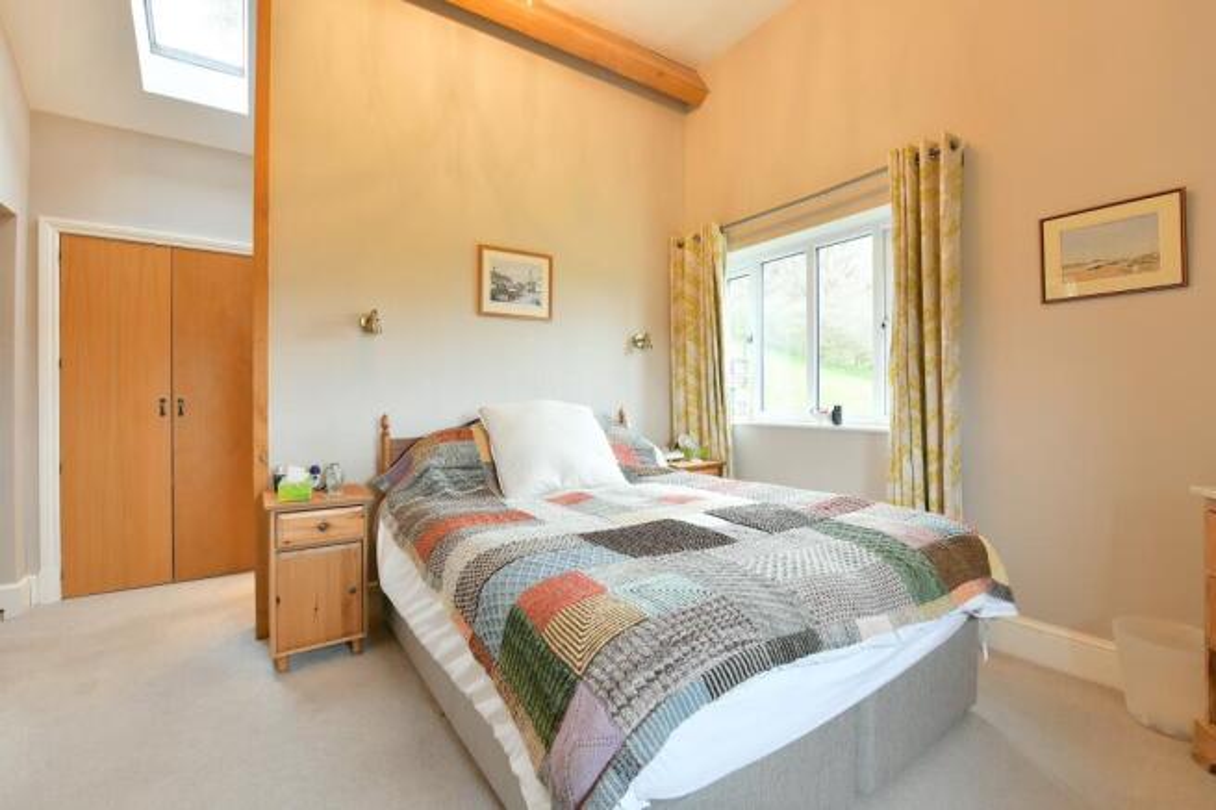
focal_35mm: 15
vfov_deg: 77.3
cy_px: 405
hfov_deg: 100.4
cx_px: 608
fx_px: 507
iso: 160
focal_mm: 15
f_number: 6.3
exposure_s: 1/15
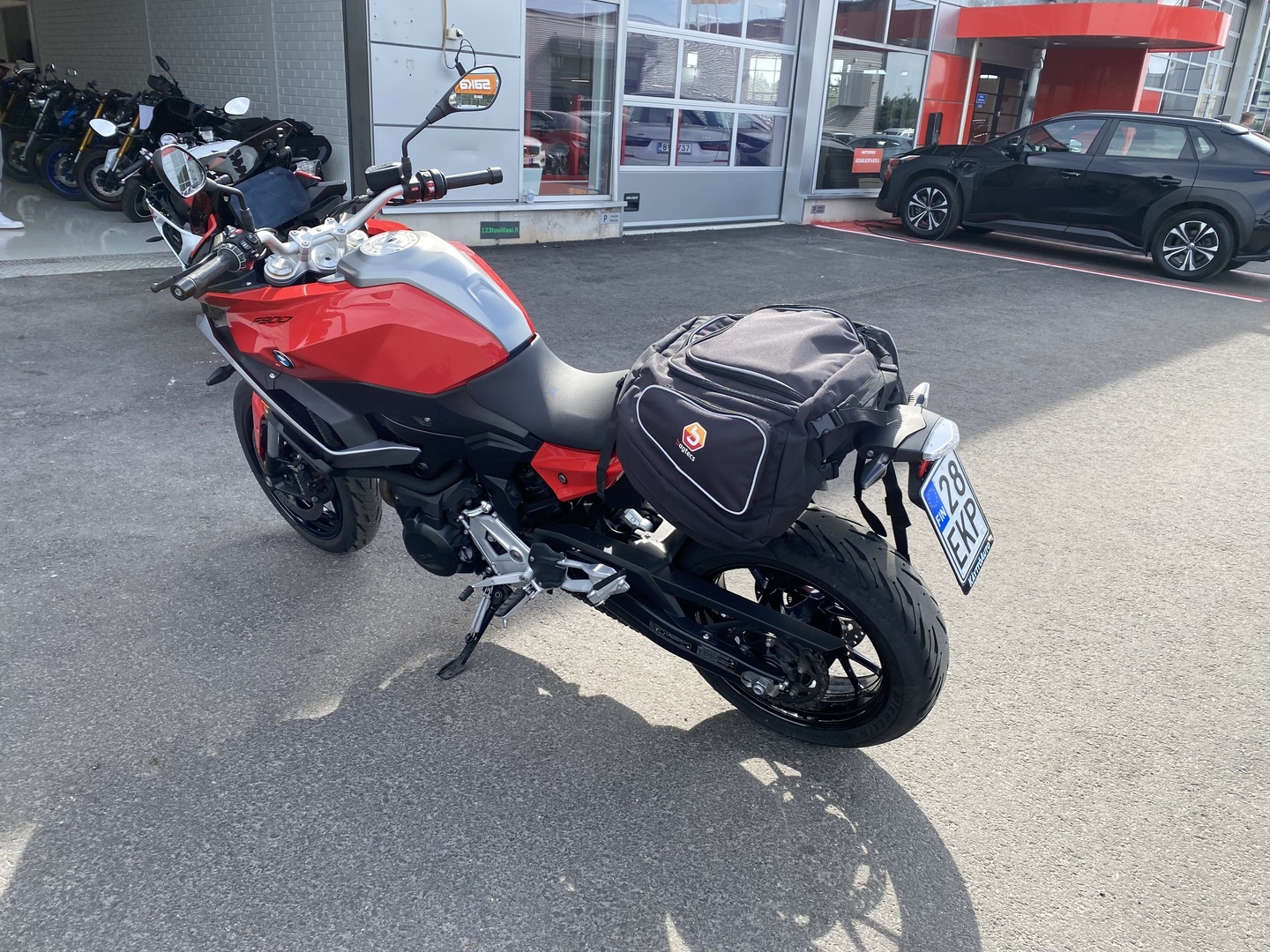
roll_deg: -2.5
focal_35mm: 26
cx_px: 635
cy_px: 476
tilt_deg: -21.8
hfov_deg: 67.3
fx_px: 954
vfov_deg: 53.1
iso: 32
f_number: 1.8
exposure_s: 1/666
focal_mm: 4.25
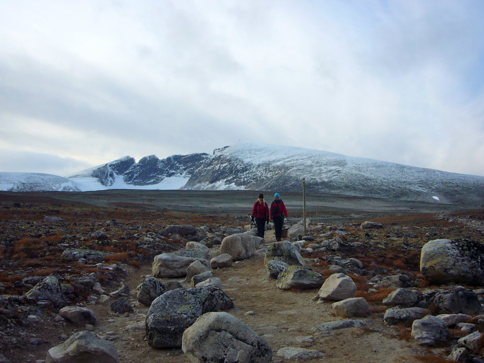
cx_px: 242
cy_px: 182
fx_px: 545
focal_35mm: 39
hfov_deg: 47.9
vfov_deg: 36.8
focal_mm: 6.4
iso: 80
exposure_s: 1/400
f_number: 3.2
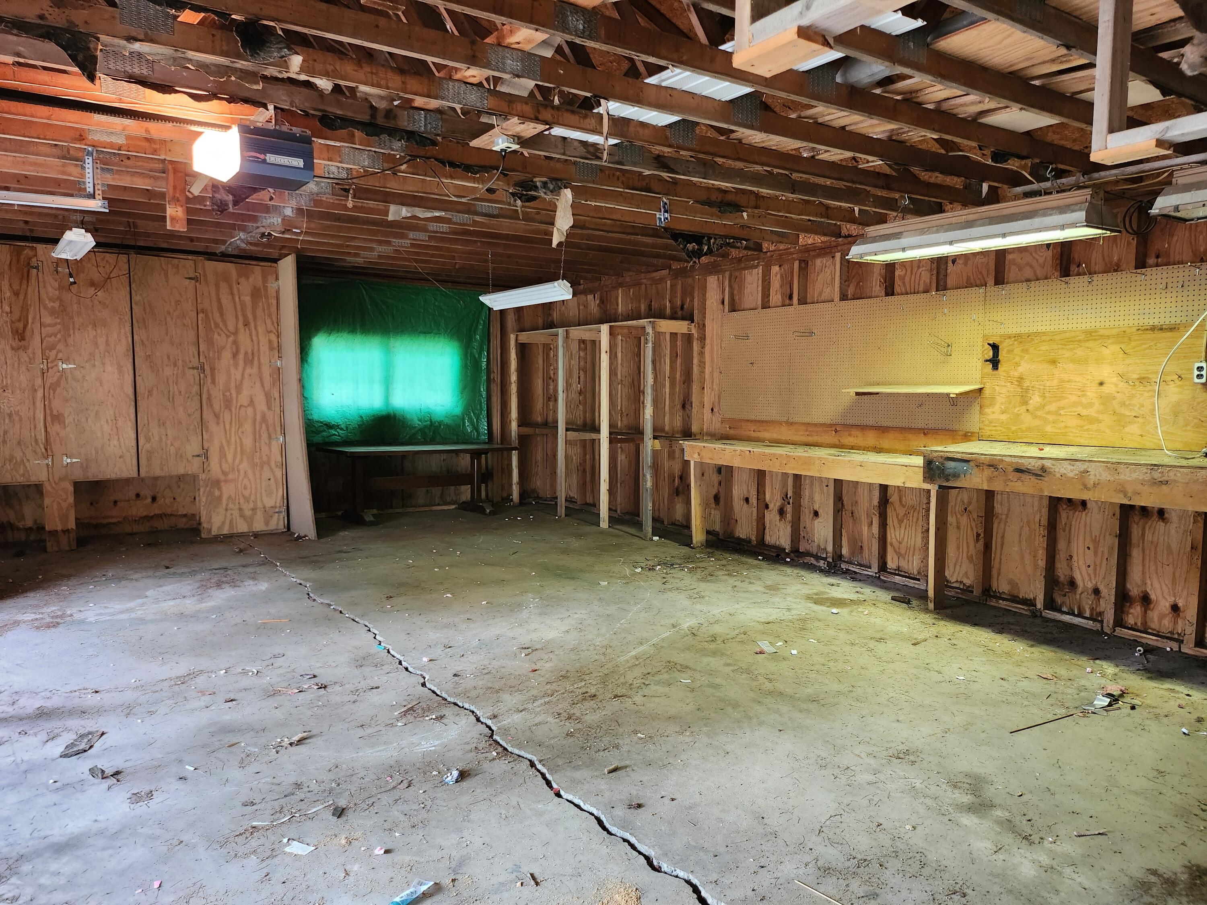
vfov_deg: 56.8
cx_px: 604
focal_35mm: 24
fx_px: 837
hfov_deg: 71.6
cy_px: 452
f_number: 1.8
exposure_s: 1/60
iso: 640
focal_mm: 5
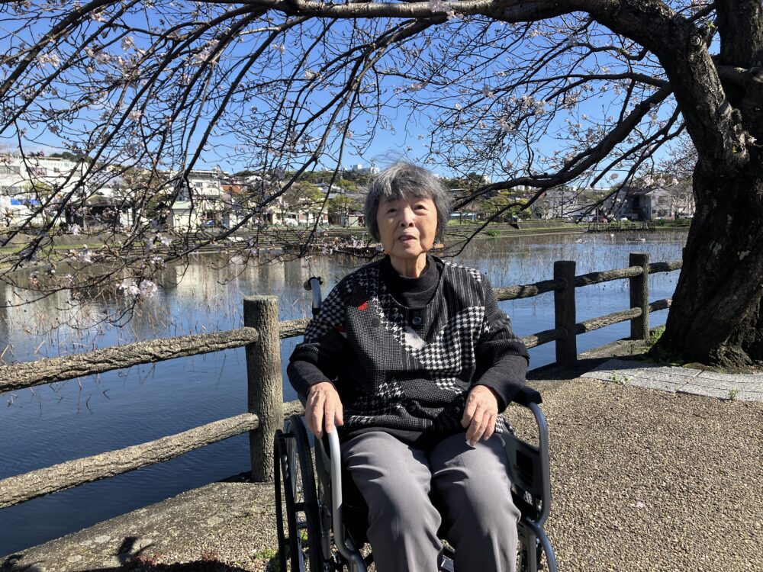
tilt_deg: -4.3
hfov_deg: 63.4
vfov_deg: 49.7
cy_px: 286
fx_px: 617
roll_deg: +1.7
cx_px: 382
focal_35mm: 28
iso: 32
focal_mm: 3.99
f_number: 1.8
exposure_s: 1/1350
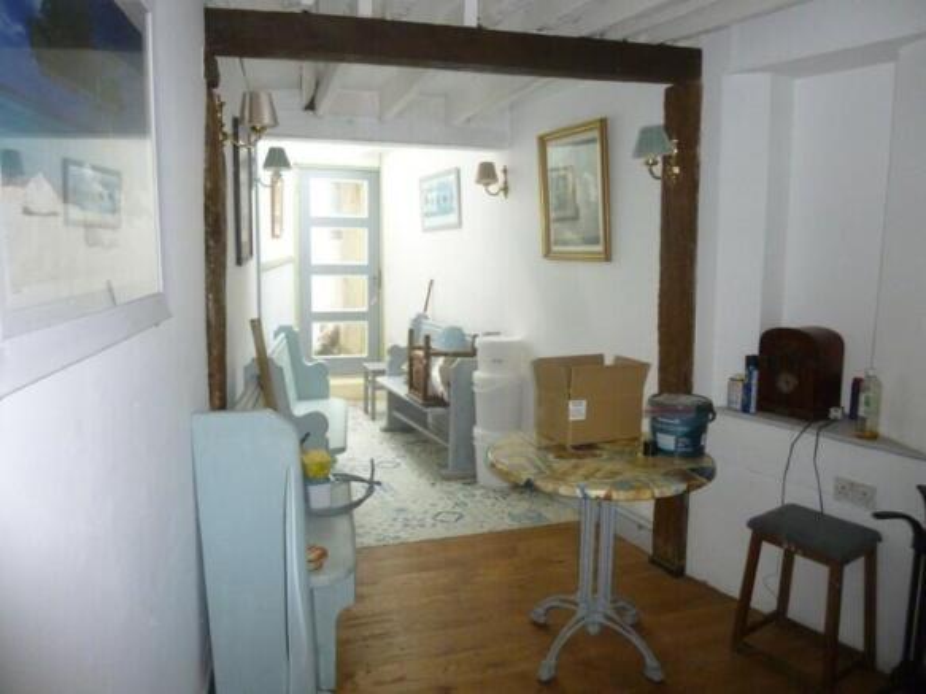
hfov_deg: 69.4
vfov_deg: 54.9
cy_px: 347
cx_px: 463
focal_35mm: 25
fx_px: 669
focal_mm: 4.5
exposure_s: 1/60
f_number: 3.1
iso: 320
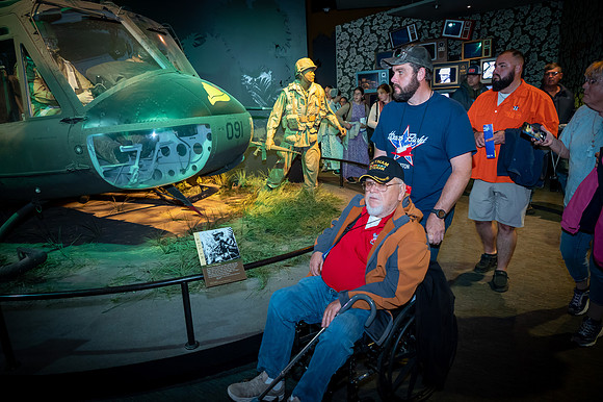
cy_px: 201
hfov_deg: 73.8
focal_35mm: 24
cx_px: 302
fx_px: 402
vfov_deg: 53.1
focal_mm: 24
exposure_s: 1/30
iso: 5600
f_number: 5
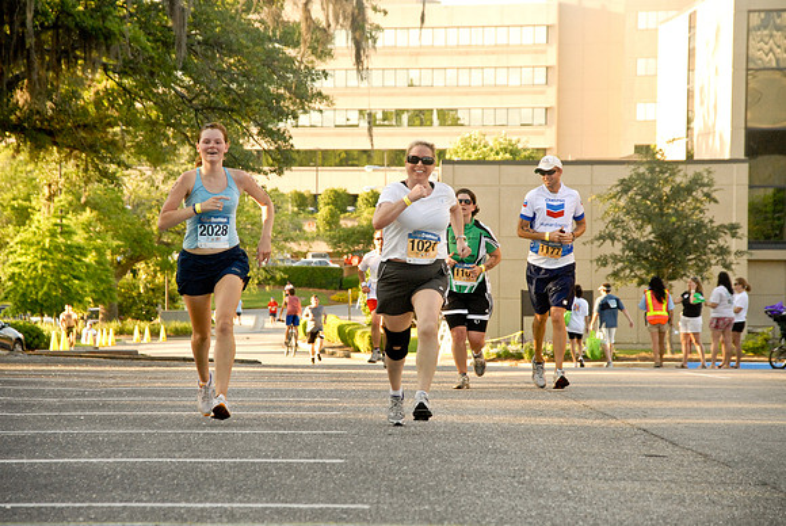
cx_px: 393
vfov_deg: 10.2
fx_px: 2950
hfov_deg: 15.2
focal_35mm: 135
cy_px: 263
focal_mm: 90
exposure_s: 1/320
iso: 800
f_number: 5.6
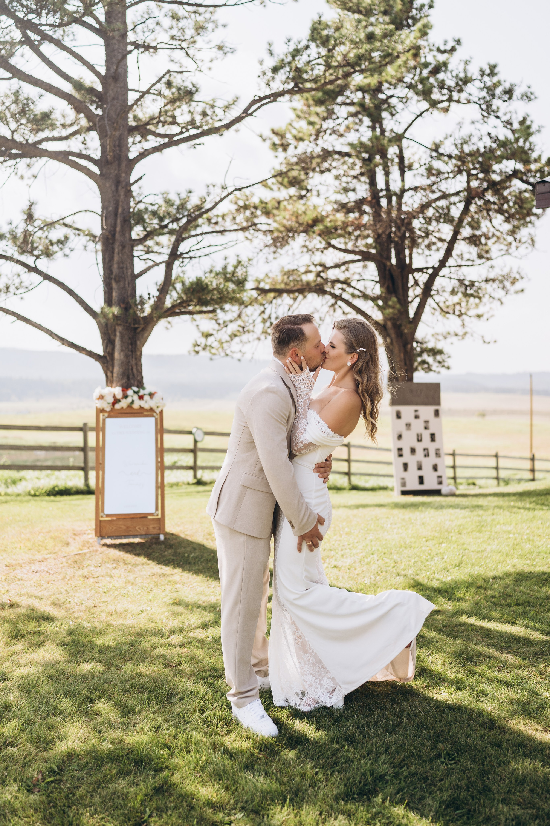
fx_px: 802
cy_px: 413
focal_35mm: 35
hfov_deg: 37.9
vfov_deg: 54.4
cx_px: 275
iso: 100
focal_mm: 35
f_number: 1.8
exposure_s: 1/640
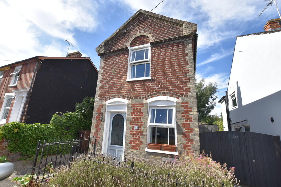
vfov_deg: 77.3
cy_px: 94
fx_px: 117
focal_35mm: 15
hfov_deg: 100.4
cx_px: 140
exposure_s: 1/250
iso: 200
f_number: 8
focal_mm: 10
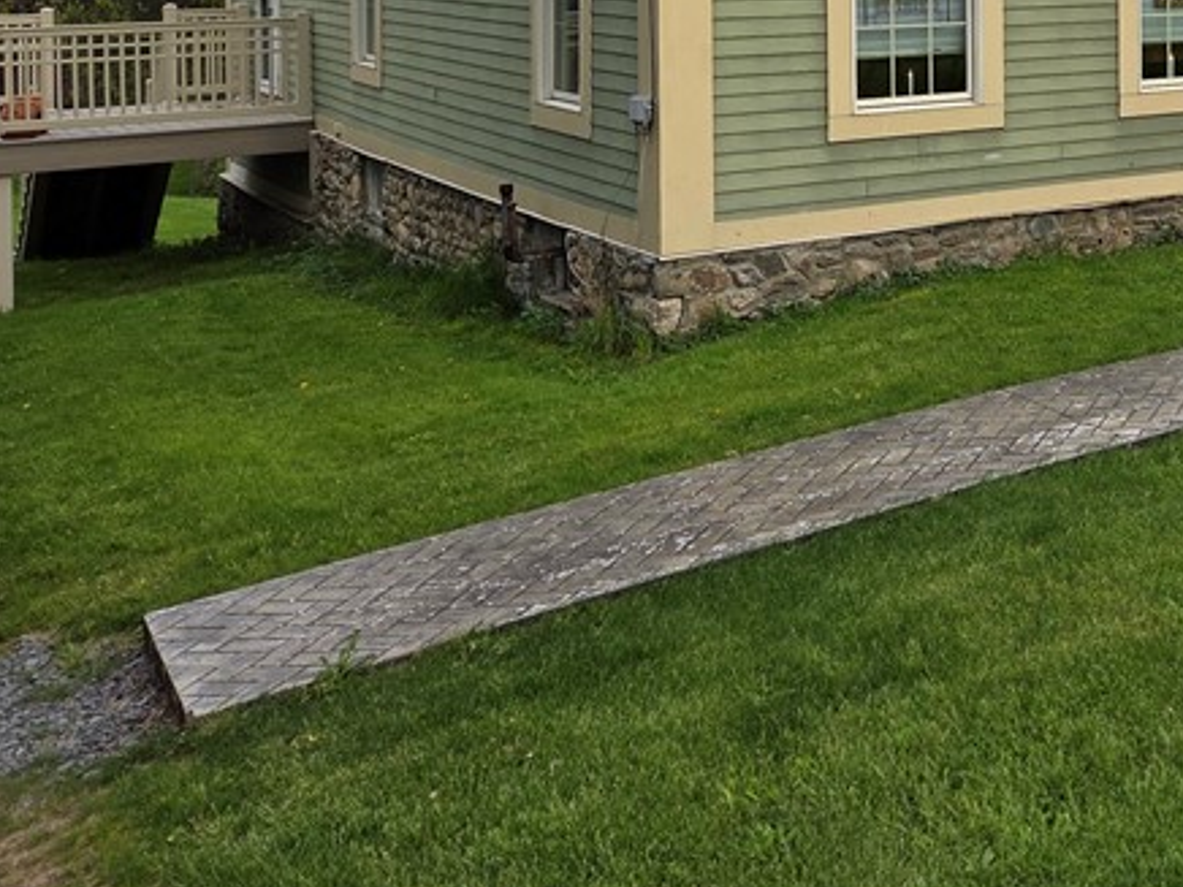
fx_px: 1845
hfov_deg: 32.1
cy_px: -71
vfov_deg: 25.2
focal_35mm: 54
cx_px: 1245
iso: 80
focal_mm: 5.4
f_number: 1.8
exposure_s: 1/1129
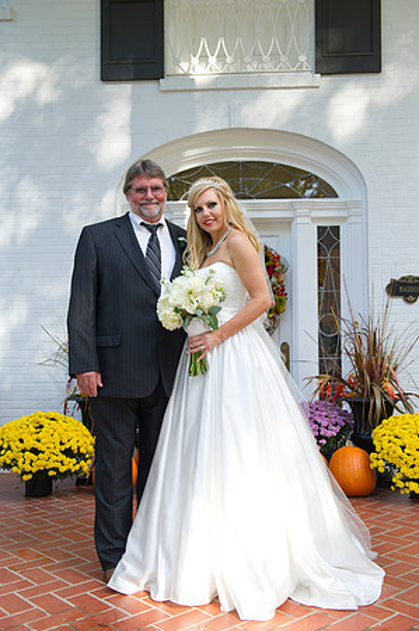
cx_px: 210
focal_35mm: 38
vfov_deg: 50.7
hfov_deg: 35.0
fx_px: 665
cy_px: 316
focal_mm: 38
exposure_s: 1/250
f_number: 5.6
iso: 400
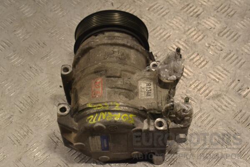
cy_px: 84
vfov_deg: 21.6
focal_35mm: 63
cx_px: 125
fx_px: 437
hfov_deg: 31.9
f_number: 11
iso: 3200
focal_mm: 42
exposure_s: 1/500
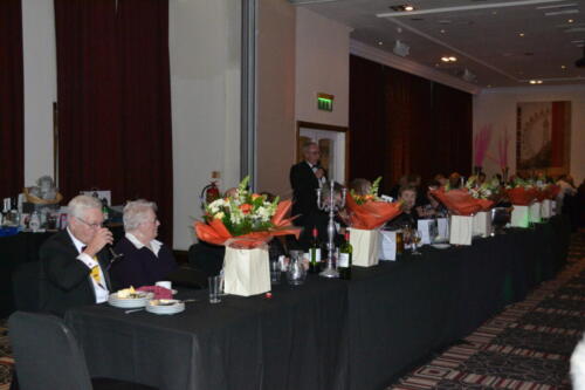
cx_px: 292
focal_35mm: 44
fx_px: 707
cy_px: 195
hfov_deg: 45.0
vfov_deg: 30.8
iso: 3200
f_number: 4.5
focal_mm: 29
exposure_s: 1/60
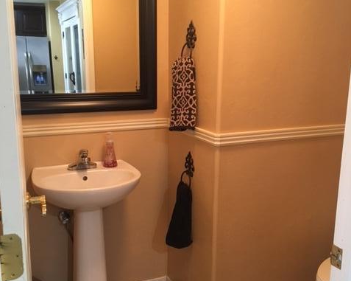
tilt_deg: -11.6
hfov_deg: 48.0
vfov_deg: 39.1
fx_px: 395
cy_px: 142
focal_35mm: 38
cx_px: 176
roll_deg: -0.1
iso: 200
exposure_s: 1/24
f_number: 2.2
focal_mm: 4.15
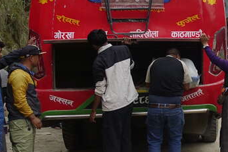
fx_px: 525
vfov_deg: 16.1
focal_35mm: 83
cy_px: 3
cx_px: 291
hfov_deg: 22.1
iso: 125
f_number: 2.8
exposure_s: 1/50
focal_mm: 8.8
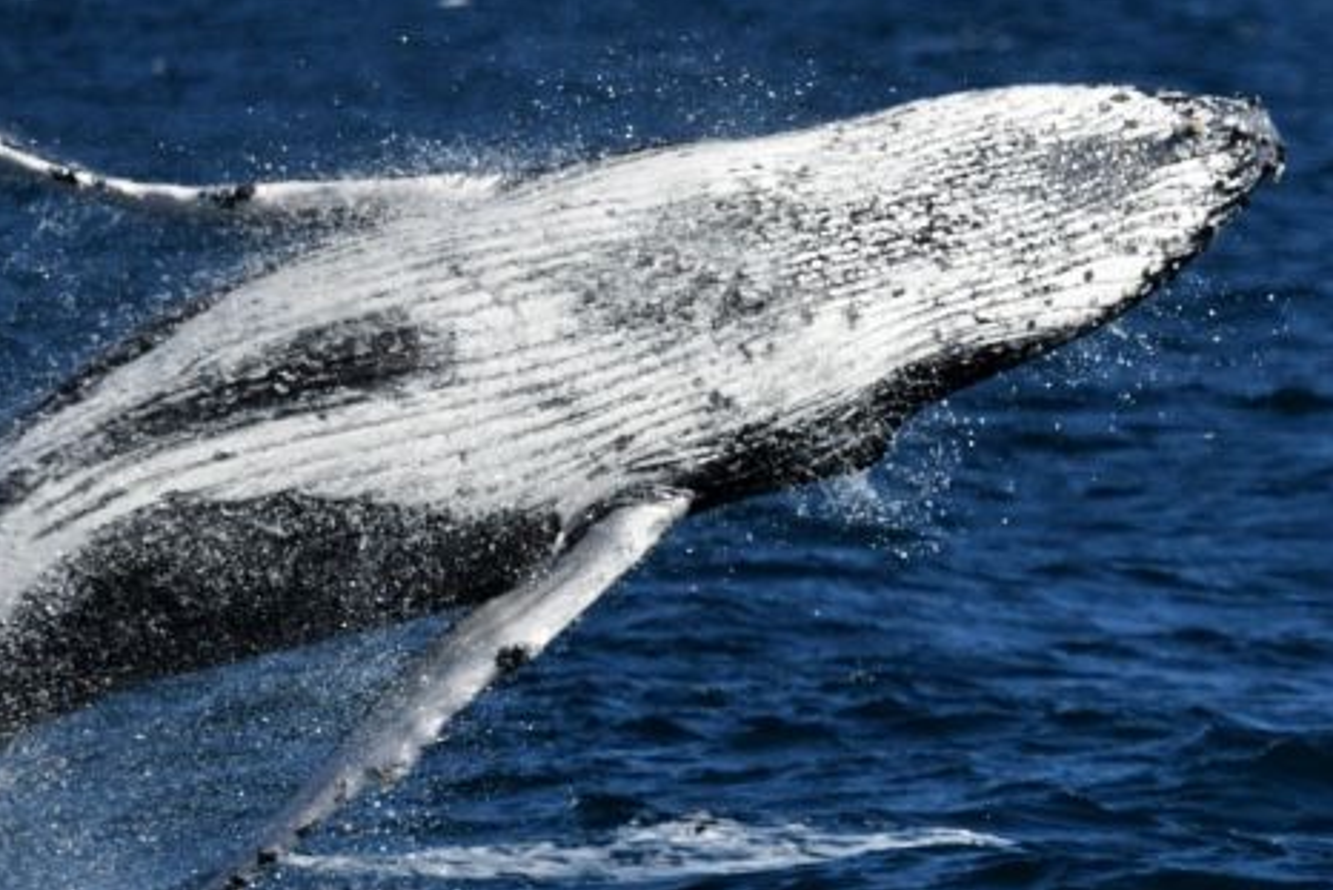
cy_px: 511
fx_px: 31778
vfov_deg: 1.6
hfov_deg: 2.4
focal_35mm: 858
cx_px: 518
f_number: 6.3
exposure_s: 1/8000
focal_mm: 500
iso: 1100
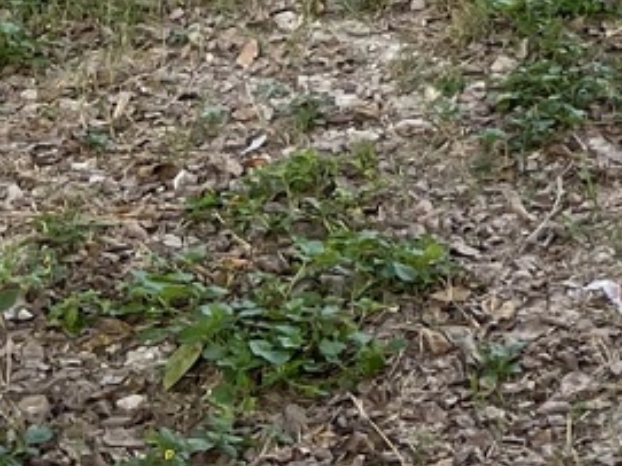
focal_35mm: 138
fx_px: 2479
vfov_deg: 9.9
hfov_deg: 12.5
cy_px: -491
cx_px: 1267
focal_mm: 5.7
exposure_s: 1/1079
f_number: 1.5
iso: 50
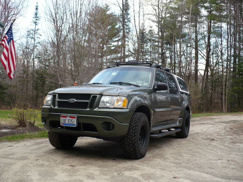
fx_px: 260
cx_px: 122
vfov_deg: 38.7
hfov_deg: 50.1
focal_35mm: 37
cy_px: 91
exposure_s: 1/125
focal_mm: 6.1
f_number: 2.8
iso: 100
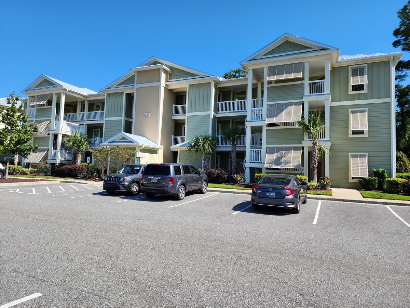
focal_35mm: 23
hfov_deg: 73.9
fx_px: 272
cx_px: 205
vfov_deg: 58.9
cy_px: 154
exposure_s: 1/734
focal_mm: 6.4
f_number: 1.8
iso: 12
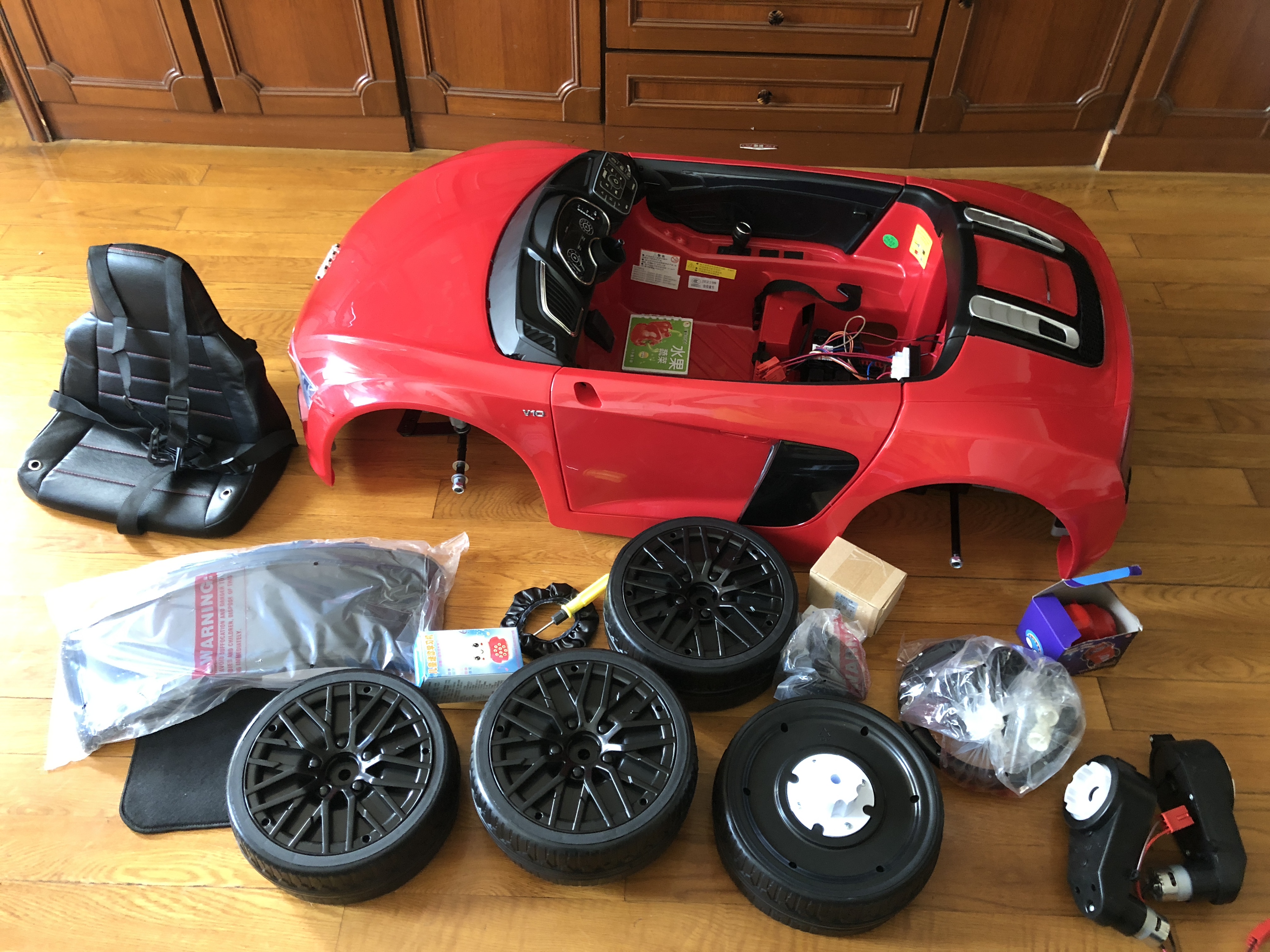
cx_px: 635
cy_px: 476
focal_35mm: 28
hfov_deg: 63.4
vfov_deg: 49.7
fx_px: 1027
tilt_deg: -48.2
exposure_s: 1/6
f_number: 1.8
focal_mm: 4
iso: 100
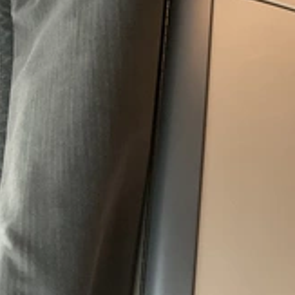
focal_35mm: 63
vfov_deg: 27.3
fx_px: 607
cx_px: 360
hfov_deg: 24.5
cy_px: 123
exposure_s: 1/39
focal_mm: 3
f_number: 1.8
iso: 320
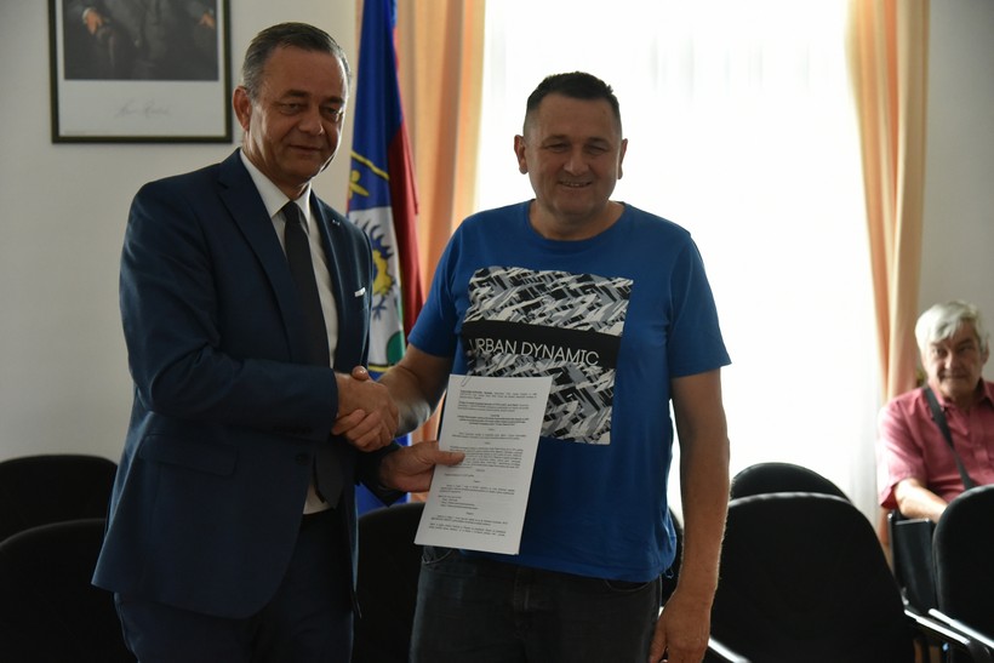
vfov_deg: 24.6
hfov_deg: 36.2
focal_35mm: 55
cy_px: 332
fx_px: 1519
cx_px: 497
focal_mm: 55
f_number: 4
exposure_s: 1/2000
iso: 5000
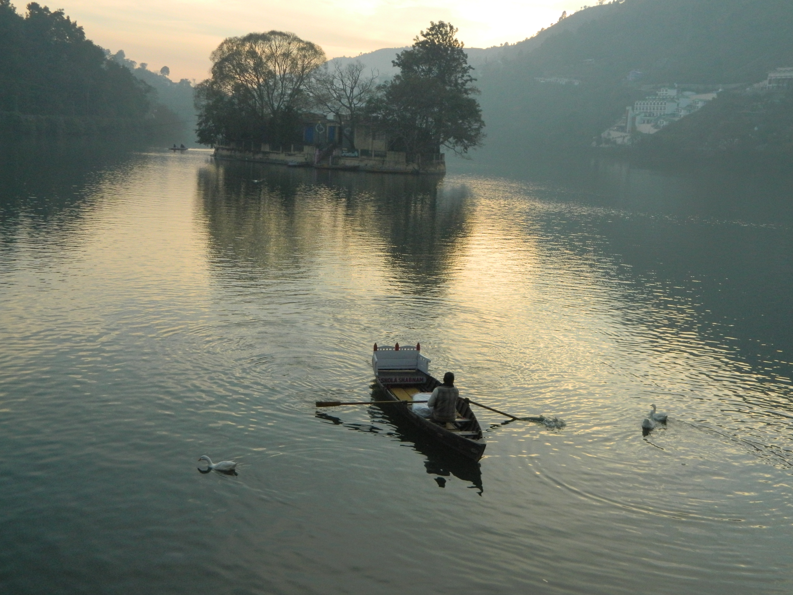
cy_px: 298
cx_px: 396
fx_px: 939
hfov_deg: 45.8
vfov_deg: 35.1
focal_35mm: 41
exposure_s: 1/320
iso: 360
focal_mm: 7.3
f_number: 3.5
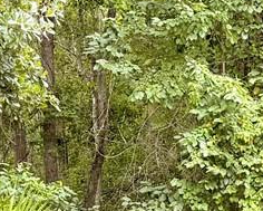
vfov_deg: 9.3
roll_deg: -1.4
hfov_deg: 11.8
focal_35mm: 159
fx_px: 1238
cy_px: 367
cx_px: 327
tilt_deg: -5.1
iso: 64
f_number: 1.78
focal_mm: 6.76
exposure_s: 1/121
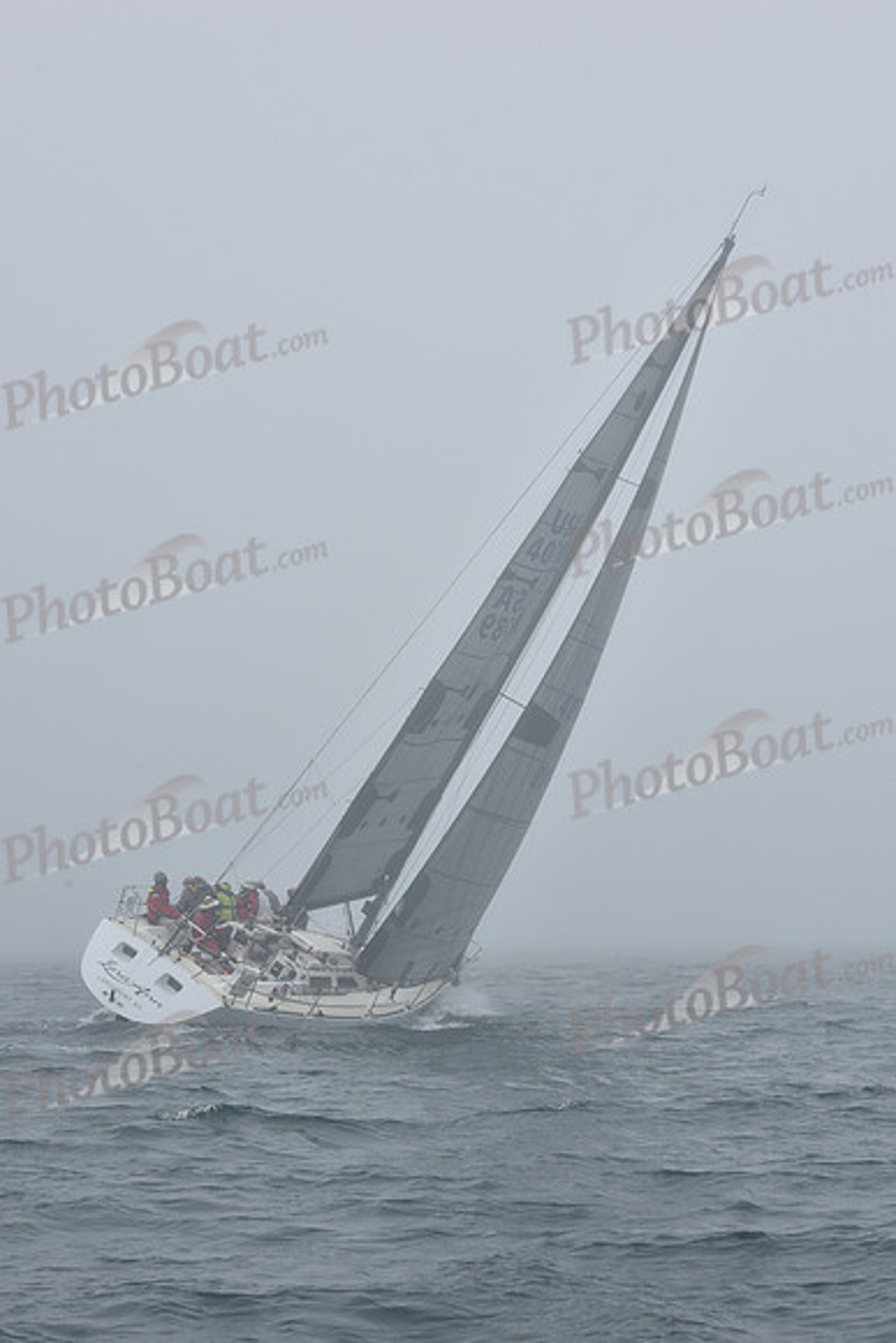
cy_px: 672
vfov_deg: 28.8
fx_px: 2612
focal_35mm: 70
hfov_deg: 19.5
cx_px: 448
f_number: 10
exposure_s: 1/800
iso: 250
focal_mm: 70
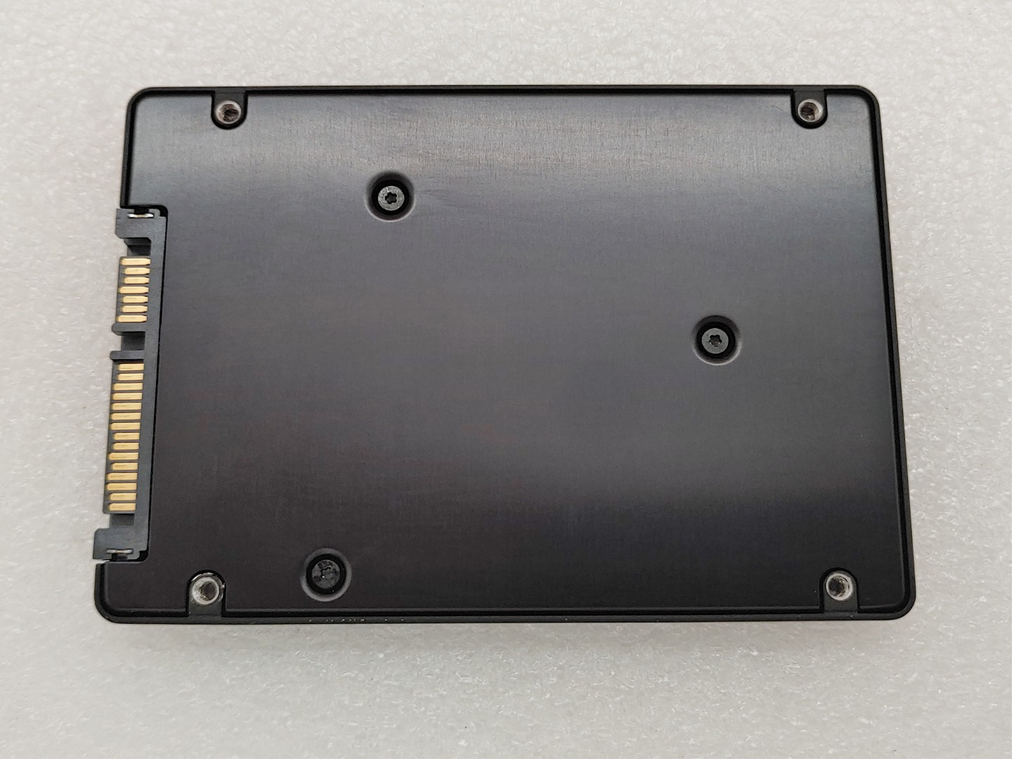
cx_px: 506
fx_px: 1052
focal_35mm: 36
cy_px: 380
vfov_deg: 39.7
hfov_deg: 51.4
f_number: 1.8
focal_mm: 4.36
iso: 50
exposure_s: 1/136
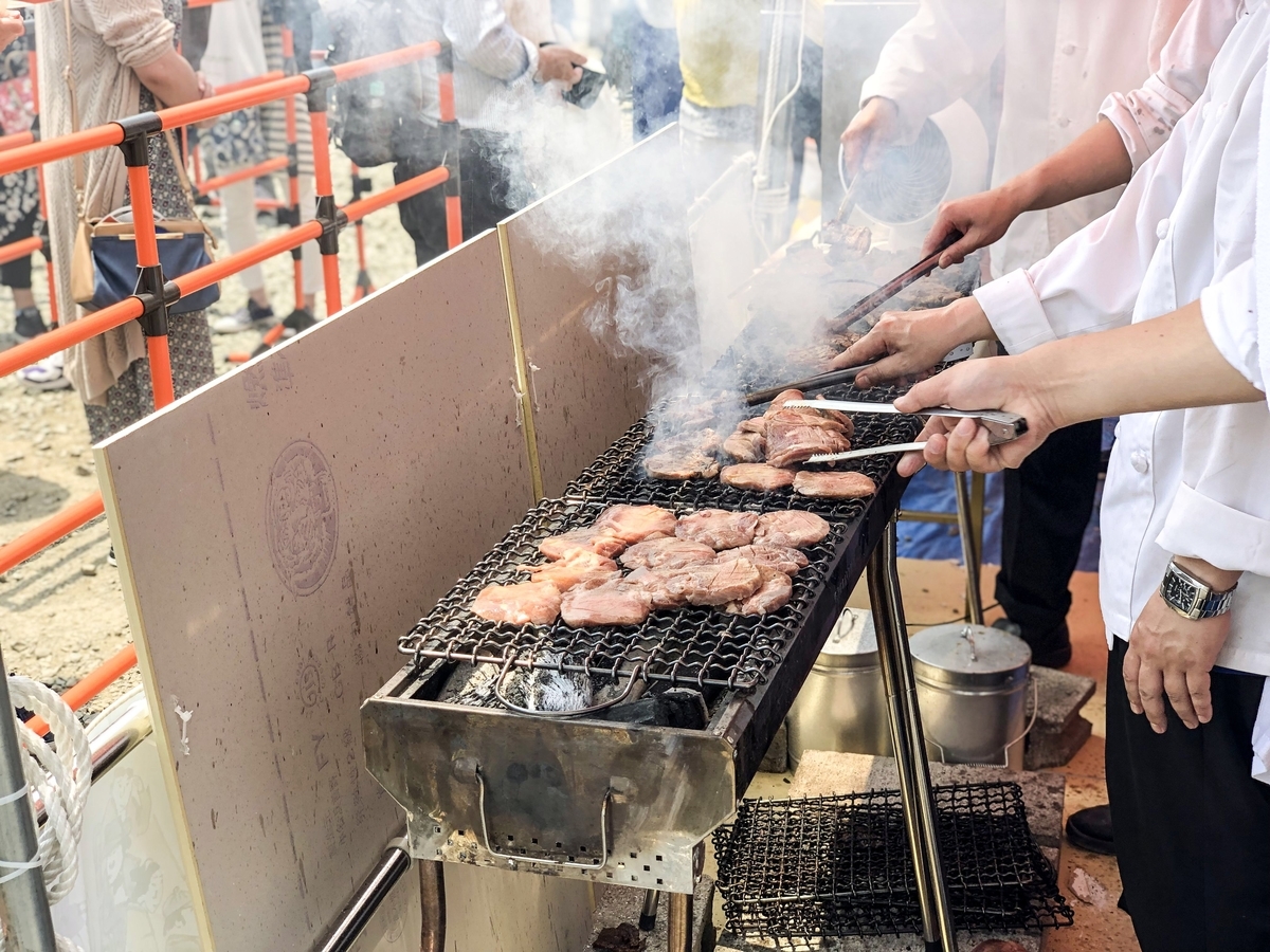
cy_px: 476
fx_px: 1908
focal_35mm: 52
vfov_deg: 28.0
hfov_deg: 36.8
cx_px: 635
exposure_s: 1/475
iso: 16
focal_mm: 6
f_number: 2.4
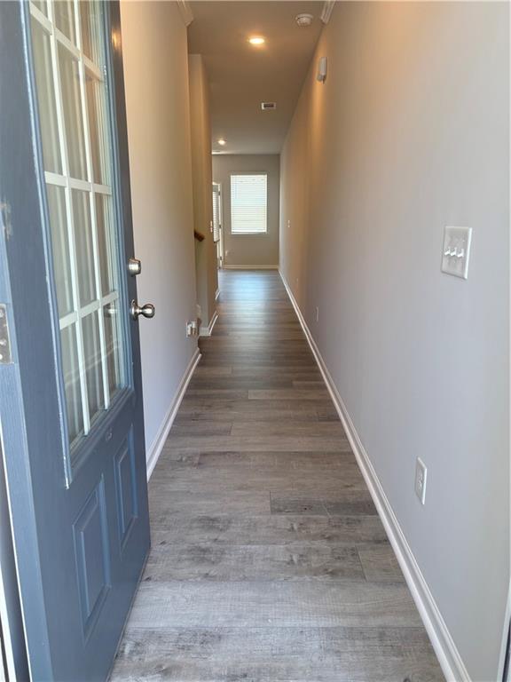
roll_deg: +0.3
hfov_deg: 53.1
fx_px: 512
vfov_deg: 67.3
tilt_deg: -14.1
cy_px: 341
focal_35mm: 26
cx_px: 256
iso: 64
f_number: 1.6
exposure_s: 1/120
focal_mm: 5.96
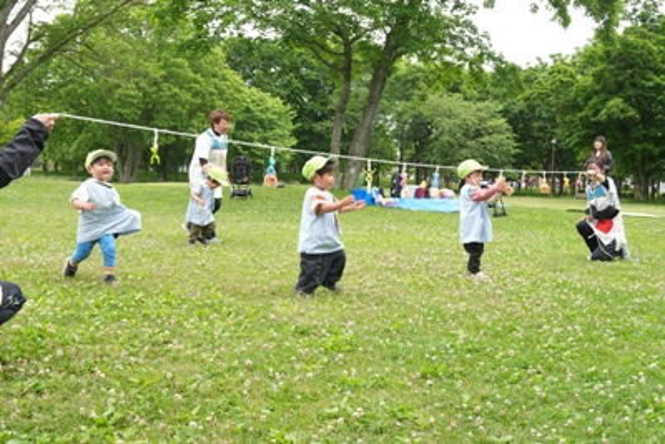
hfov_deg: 49.5
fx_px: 721
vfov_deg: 34.2
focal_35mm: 39
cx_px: 332
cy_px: 222
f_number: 6.3
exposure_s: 1/800
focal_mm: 26
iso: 1250
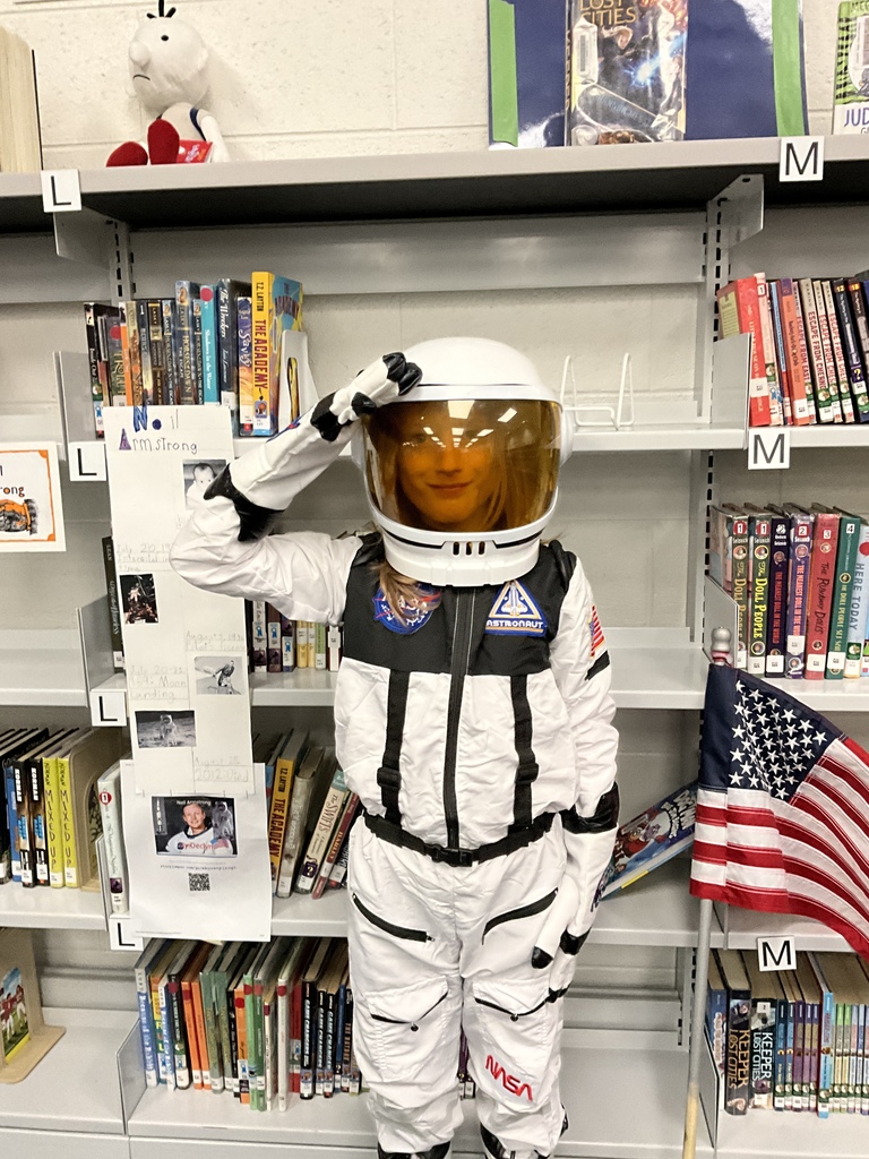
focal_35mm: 29
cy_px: 580
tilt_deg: -11.3
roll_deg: +0.7
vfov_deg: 61.7
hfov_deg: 48.2
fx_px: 971
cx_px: 434
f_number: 1.8
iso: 200
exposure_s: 1/60
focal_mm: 3
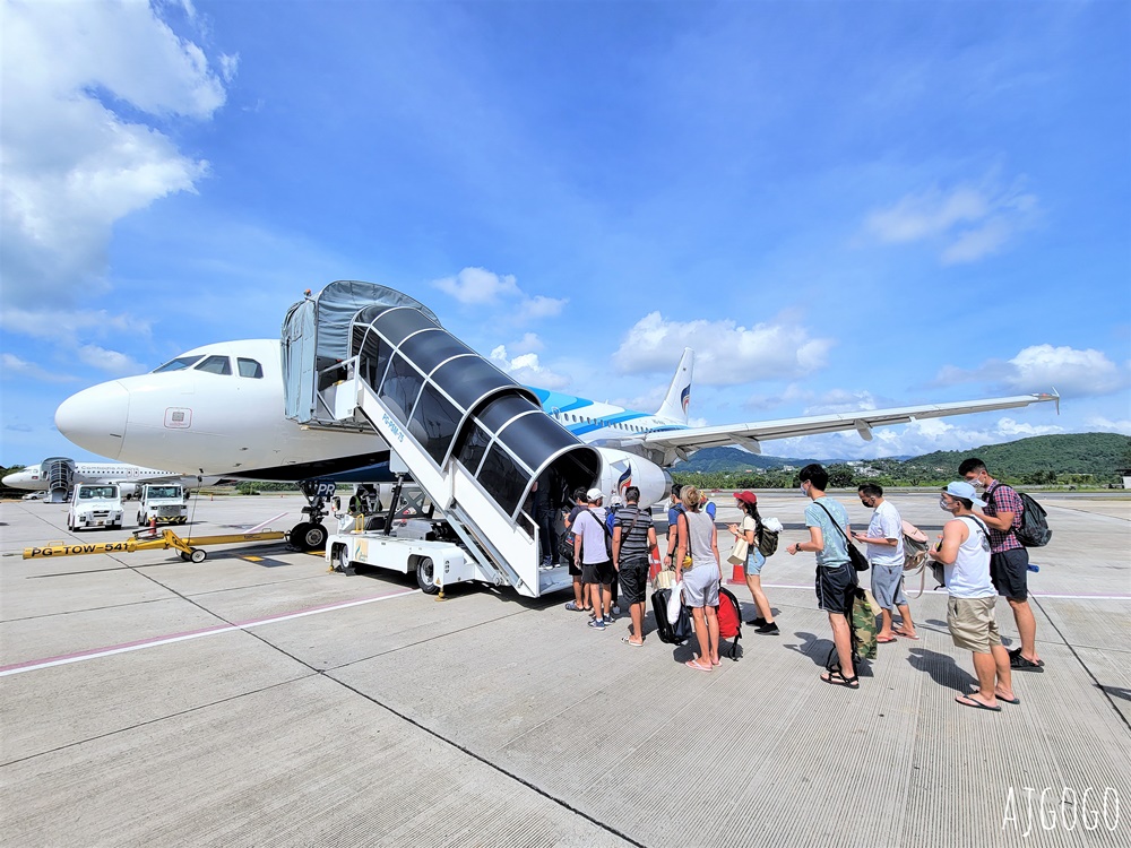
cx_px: 566
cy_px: 424
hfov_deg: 106.2
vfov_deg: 89.9
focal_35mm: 13
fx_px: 425
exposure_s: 1/2693
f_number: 2.2
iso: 50
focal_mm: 2.2
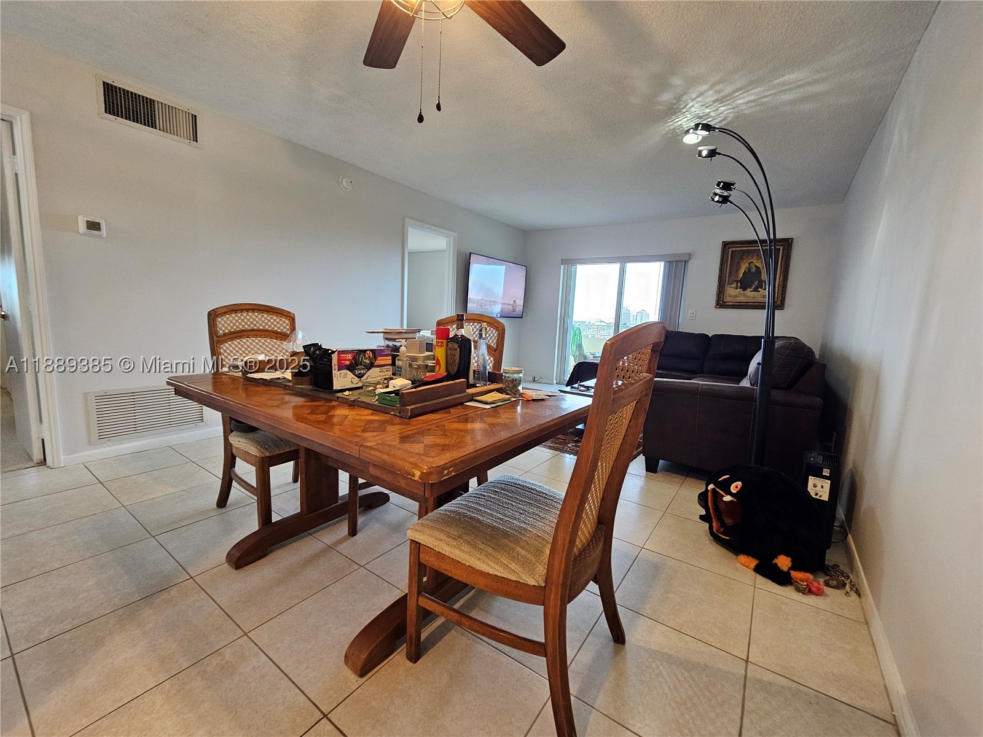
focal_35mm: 13
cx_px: 492
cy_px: 368
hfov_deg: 106.2
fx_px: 369
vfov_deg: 89.9
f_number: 2.2
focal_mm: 2.2
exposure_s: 1/60
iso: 250
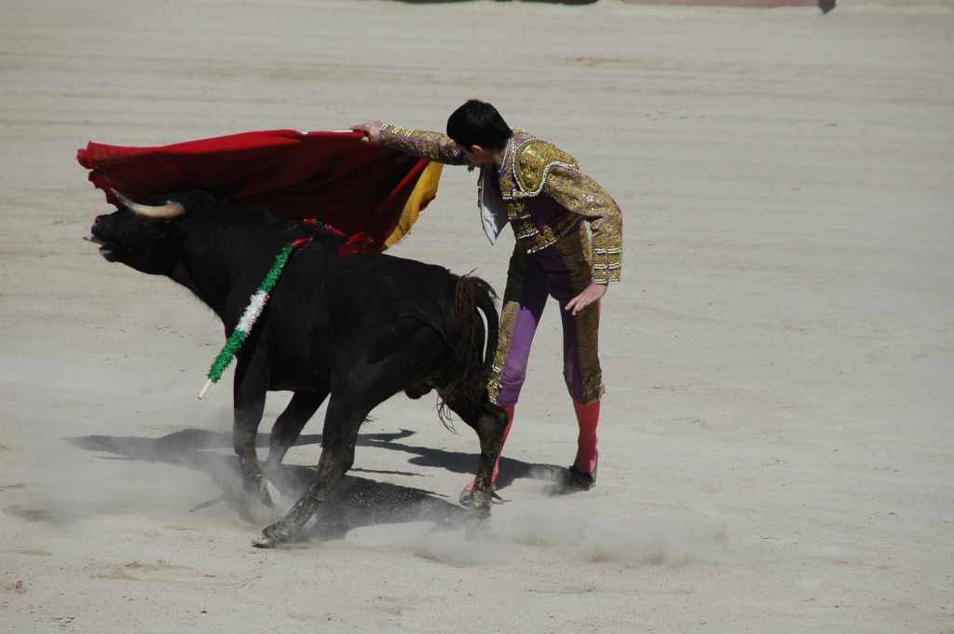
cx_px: 477
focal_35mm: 300
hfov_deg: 6.9
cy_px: 317
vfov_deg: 4.6
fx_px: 7940
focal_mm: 200
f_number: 7.1
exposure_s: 1/2500
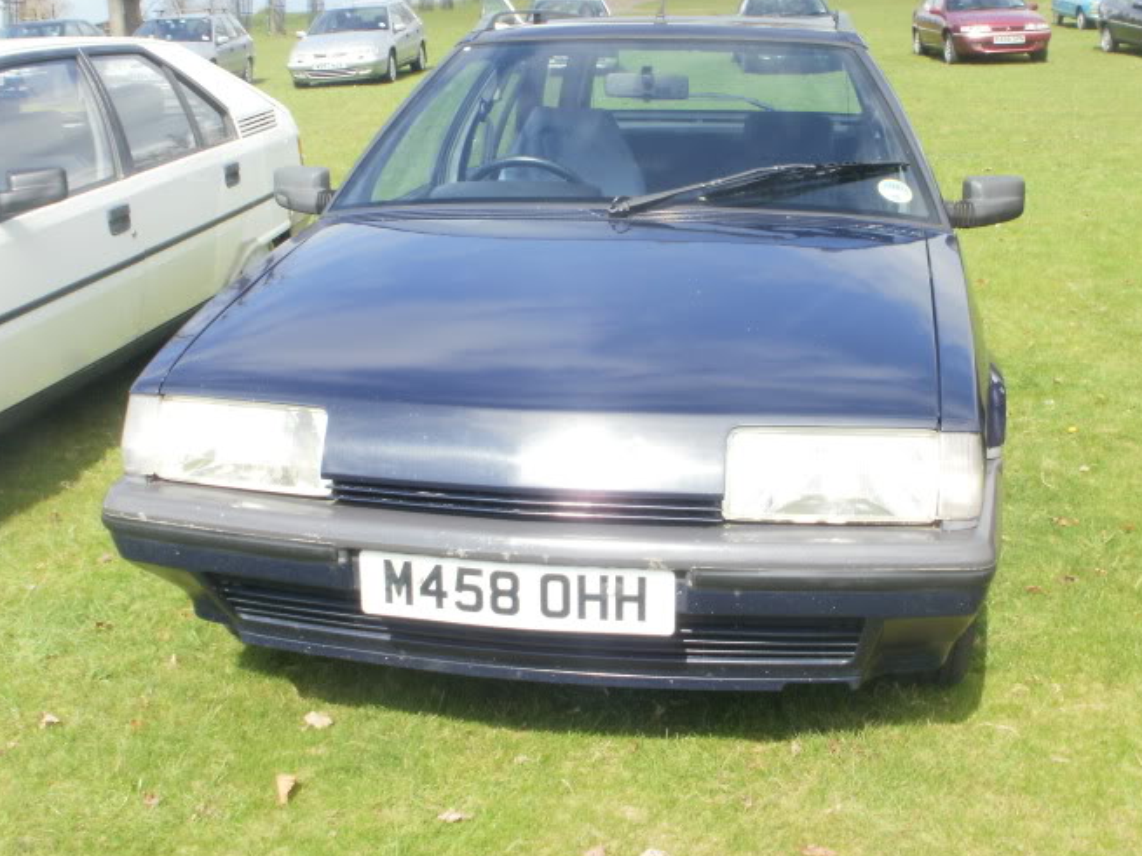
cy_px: 342
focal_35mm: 44
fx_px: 1451
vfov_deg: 32.8
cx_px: 577
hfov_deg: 43.0
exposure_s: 1/250
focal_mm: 6.3
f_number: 5.6
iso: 100
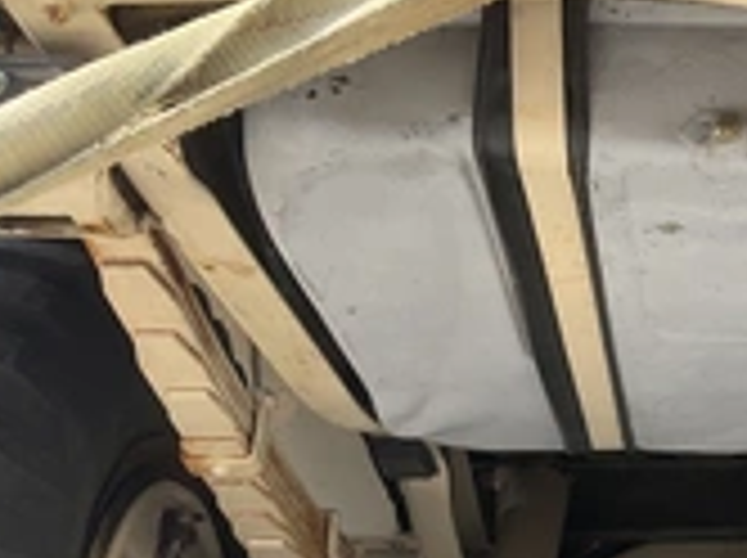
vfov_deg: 20.6
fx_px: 1508
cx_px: 832
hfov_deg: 25.7
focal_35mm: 70
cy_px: 490
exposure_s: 1/586
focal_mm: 3
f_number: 1.8
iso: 25
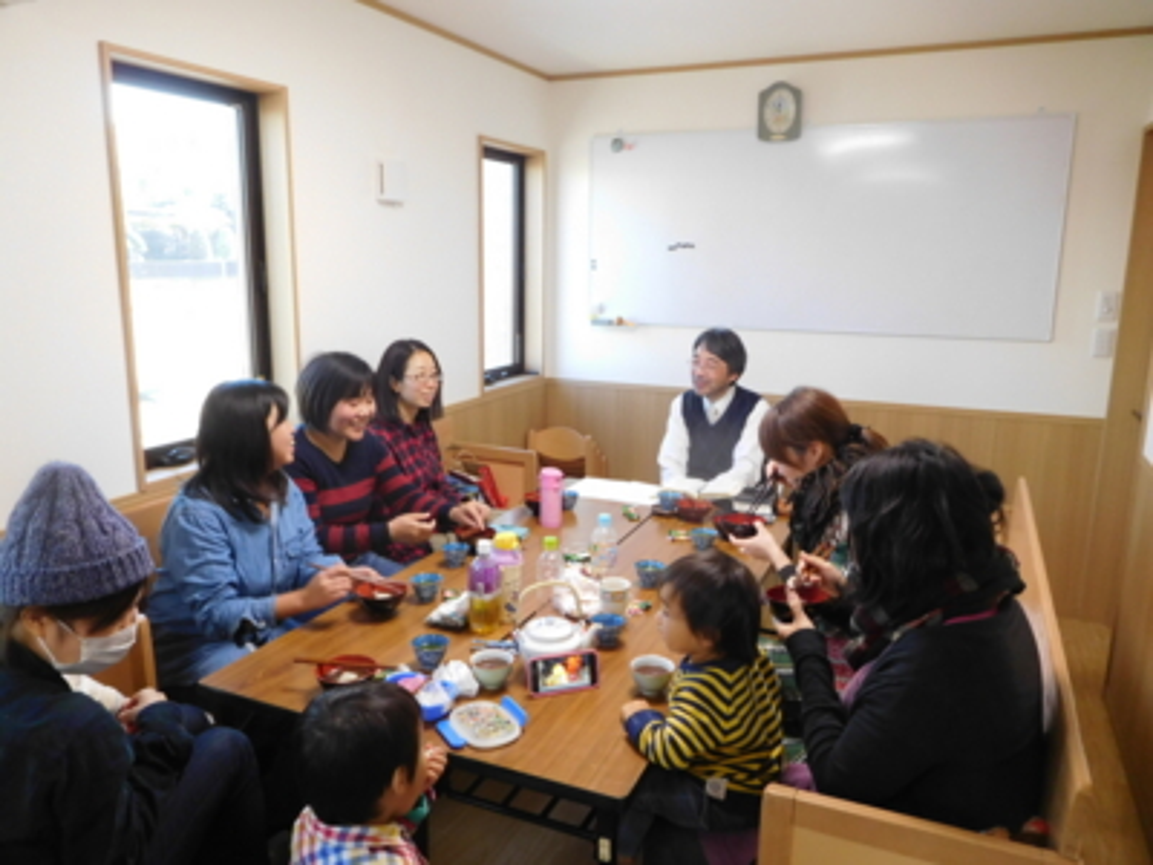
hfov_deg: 69.4
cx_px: 576
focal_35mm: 25
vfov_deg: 54.9
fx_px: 833
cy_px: 432
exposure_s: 1/30
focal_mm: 4.5
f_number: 3.4
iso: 280
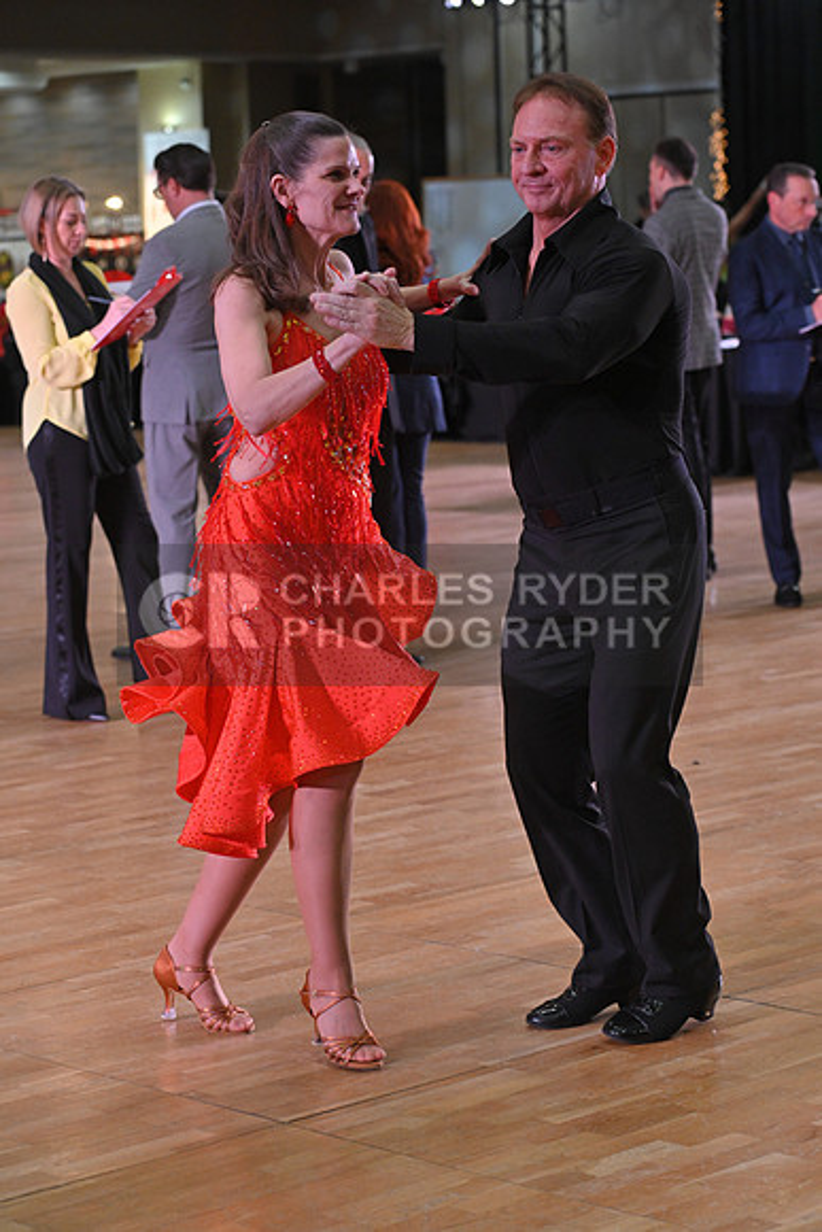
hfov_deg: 14.9
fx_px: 3149
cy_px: 616
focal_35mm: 92
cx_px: 411
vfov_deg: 22.1
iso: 2000
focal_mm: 92
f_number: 5
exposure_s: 1/320
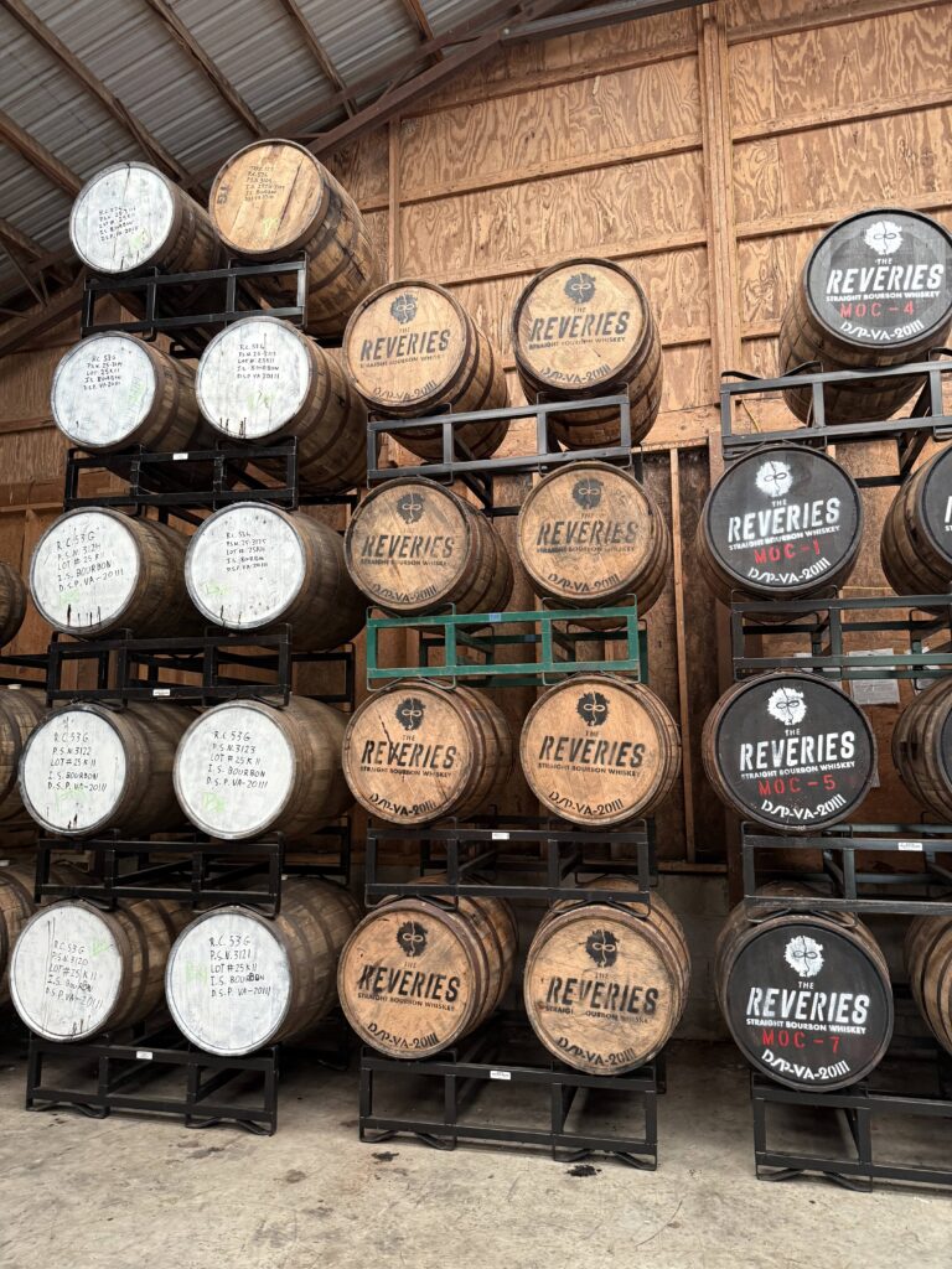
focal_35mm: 24
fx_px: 880
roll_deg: +1.4
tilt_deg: +12.1
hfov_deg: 56.8
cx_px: 476
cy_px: 634
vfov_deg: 71.6
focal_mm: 6.76
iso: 250
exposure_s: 1/60
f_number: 1.78
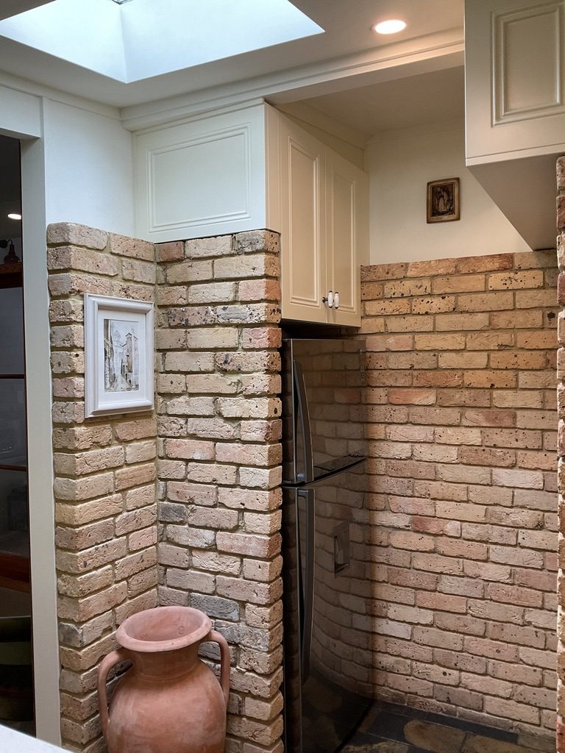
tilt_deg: -1.3
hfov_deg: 48.2
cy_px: 376
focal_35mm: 29
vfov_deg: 61.7
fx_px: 631
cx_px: 282
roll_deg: +0.1
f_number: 1.8
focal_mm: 3
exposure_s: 1/120
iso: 64
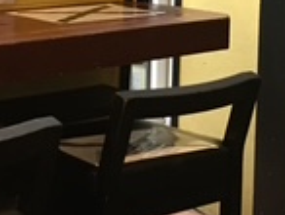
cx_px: 219
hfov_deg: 15.4
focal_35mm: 127
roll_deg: -2.1
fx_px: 1047
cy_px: -59
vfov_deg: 11.4
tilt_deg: -3.3
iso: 200
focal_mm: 4.15
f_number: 2.2
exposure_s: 1/20
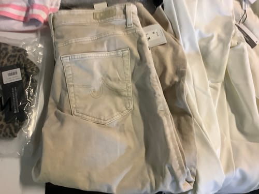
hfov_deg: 58.4
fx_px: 232
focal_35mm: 31
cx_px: 130
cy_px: 97
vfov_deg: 45.4
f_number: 2.4
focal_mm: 3.3
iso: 250
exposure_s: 1/50
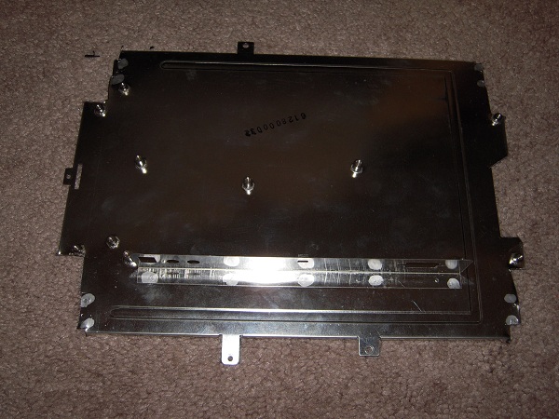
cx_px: 280
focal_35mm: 37
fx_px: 597
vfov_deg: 38.7
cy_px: 210
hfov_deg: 50.1
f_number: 3
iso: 100
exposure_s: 1/25
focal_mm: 6.5
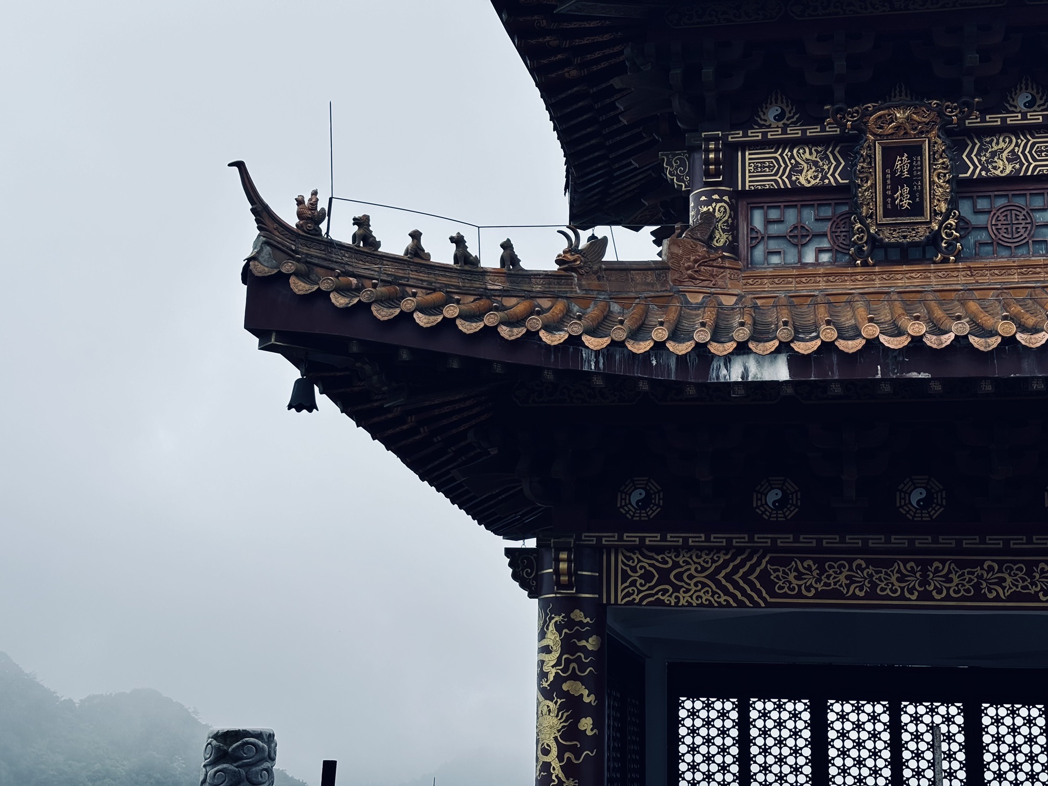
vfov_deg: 28.0
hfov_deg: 36.8
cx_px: 524
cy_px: 393
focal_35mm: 52
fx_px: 1574
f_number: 1.6
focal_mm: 5.96
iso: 32
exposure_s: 1/1279
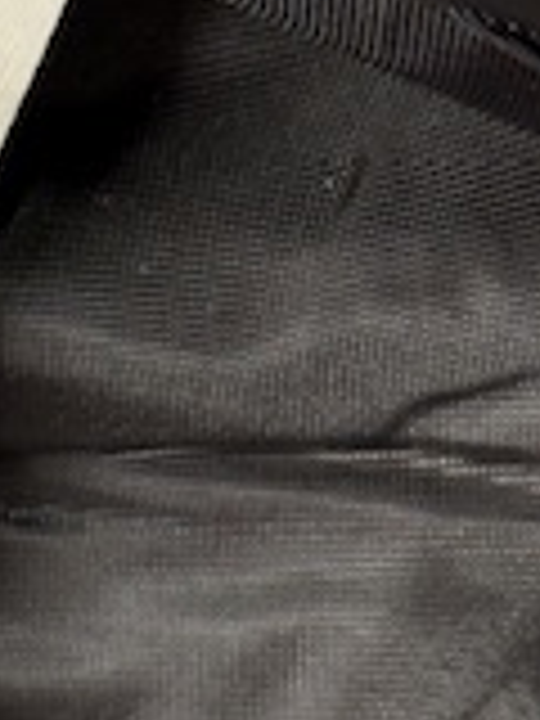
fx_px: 3994
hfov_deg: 7.5
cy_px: 342
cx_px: -382
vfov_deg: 10.3
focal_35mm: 192
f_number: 1.78
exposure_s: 1/50
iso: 80
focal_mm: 6.76
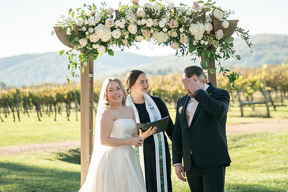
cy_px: 77
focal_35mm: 112
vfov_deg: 12.2
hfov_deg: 18.3
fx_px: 896
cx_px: 152
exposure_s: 1/1250
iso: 100
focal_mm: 91
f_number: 2.8
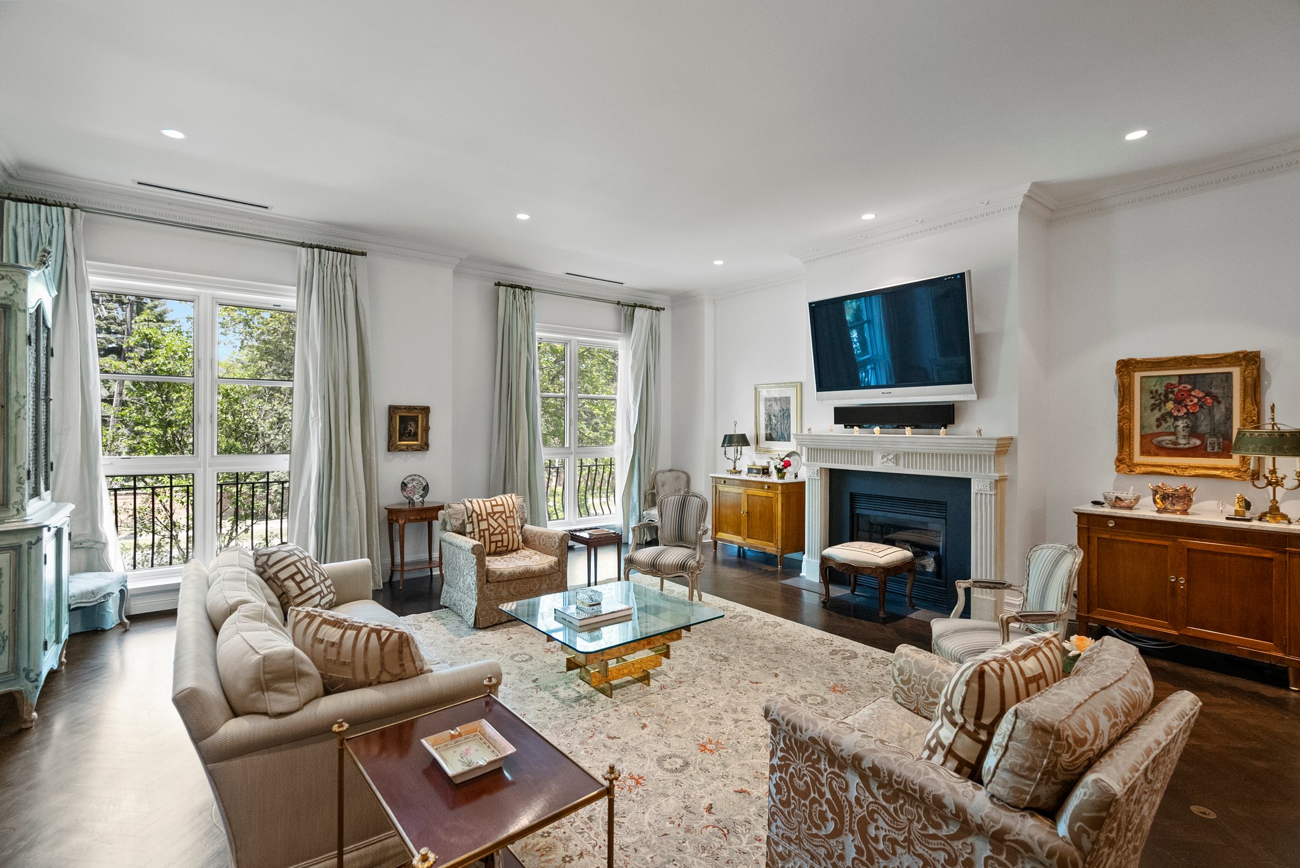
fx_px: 578
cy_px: 434
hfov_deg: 96.7
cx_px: 650
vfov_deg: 73.8
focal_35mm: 16
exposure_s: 1/30
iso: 5000
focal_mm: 16
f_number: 5
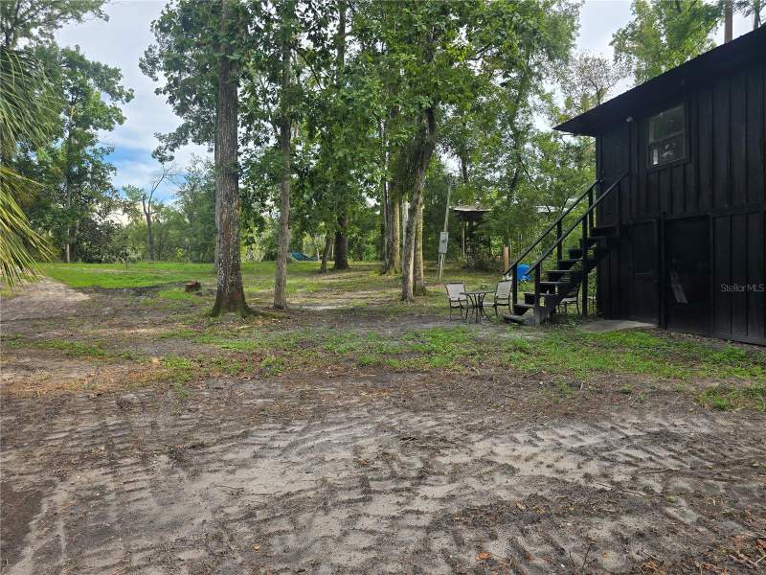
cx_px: 383
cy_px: 288
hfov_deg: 73.9
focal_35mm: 23
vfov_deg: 58.9
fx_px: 509
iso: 12
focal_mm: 6.3
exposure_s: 1/329
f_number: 1.7
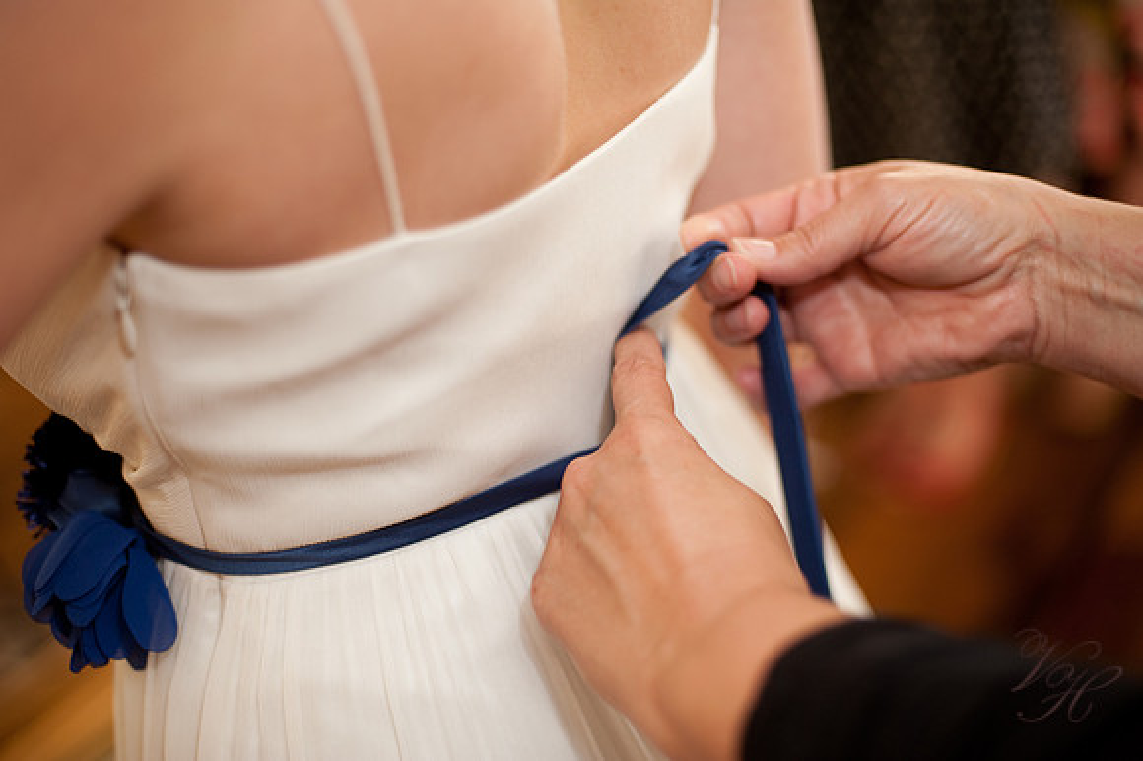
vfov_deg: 27.0
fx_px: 1587
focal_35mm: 50
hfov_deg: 39.6
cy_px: 380
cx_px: 572
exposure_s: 1/100
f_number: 1.8
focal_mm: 50
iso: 200
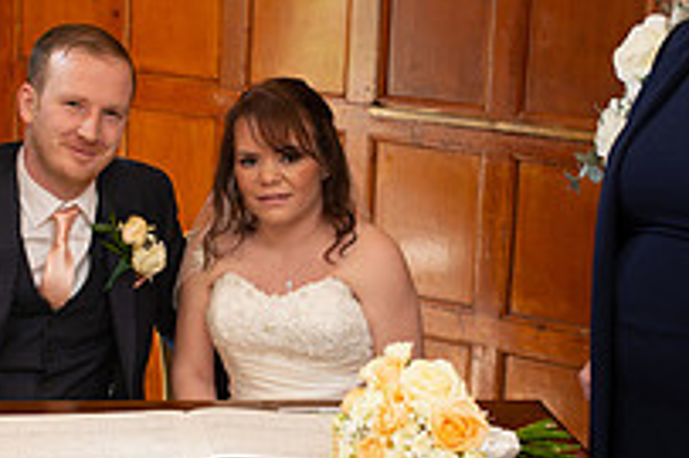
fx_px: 1912
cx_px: 261
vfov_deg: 13.6
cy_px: 295
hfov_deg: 20.4
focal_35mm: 100
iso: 160
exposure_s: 1/100
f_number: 2.8
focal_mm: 35
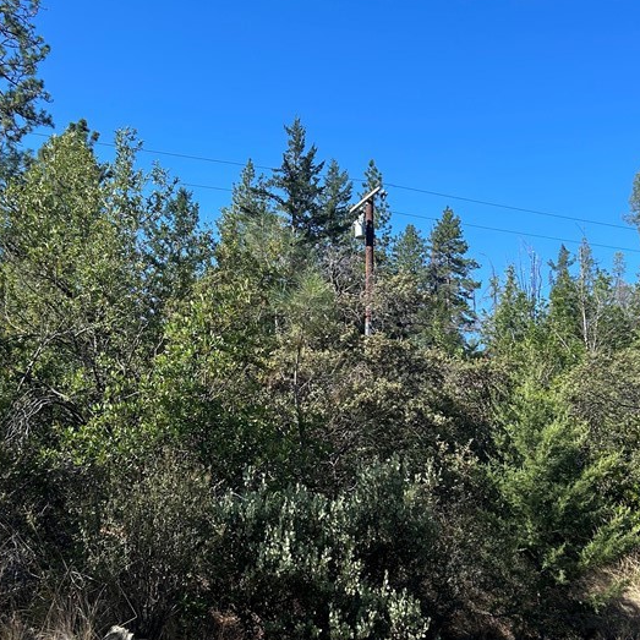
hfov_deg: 37.6
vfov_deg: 37.6
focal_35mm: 45
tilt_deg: +16.8
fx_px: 941
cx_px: 319
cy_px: 324
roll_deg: -1.5
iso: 50
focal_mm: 5.7
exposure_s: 1/1869
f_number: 1.5
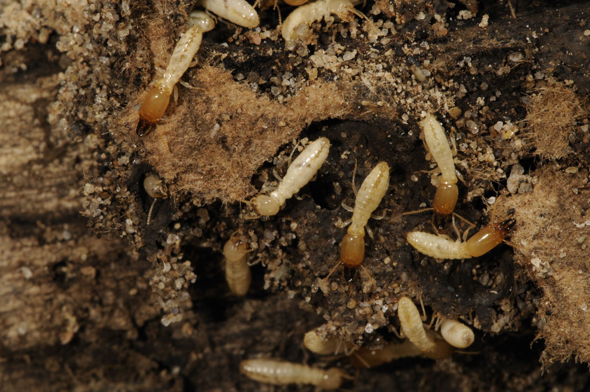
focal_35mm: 225
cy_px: 196
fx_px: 3683
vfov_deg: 6.1
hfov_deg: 9.2
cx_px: 295
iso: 400
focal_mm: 150
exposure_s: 1/160
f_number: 32
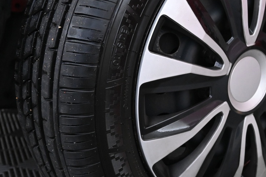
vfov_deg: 21.0
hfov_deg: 30.8
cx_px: 192
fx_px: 477
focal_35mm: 65
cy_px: 66
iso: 1800
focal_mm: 19.5
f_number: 3.8
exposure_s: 1/30
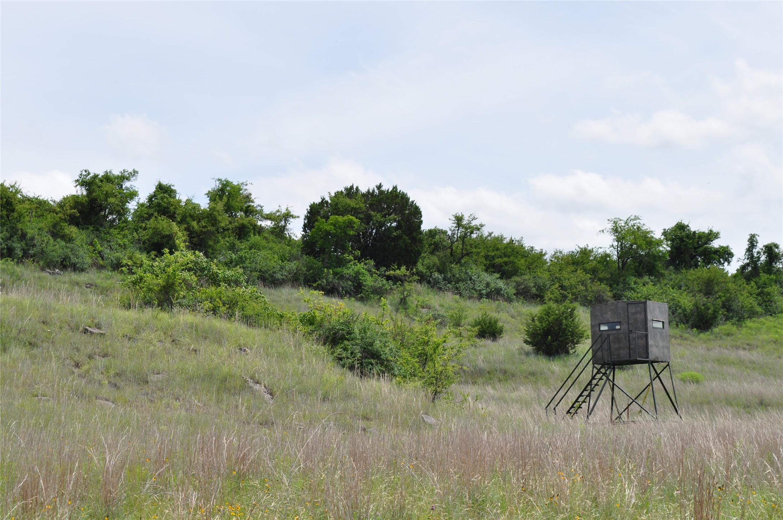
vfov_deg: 16.5
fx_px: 1792
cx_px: 392
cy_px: 260
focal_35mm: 82
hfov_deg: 24.6
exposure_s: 1/320
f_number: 10
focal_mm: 55
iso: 200
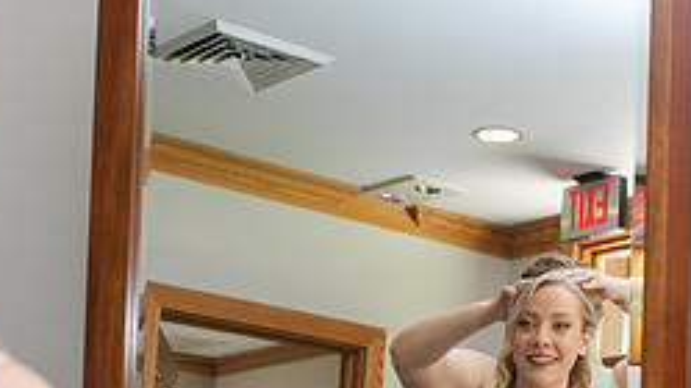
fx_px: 1850
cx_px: 431
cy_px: 374
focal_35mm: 101
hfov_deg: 21.1
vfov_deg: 11.9
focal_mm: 35
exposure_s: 1/200
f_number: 3.5
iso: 800
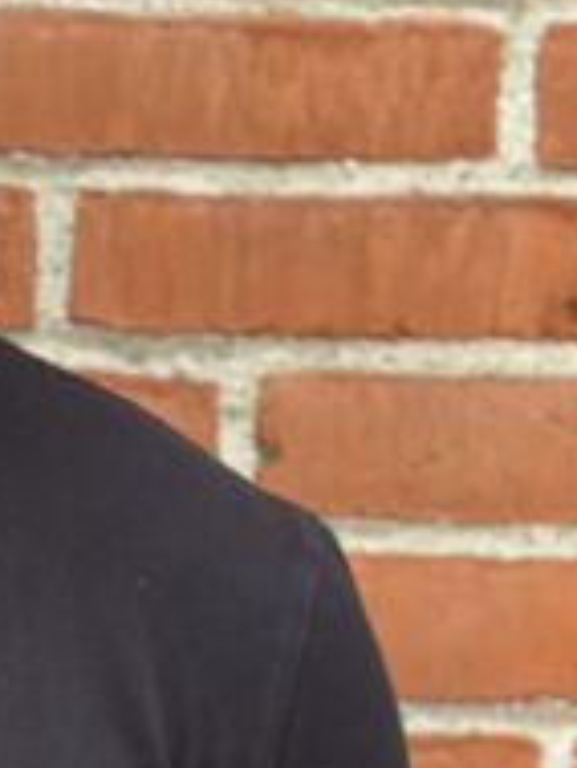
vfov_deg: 13.0
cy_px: 419
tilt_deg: +1.2
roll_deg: +0.6
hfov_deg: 9.5
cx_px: -280
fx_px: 3374
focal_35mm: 152
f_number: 1.78
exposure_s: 1/719
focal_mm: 6.86
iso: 80
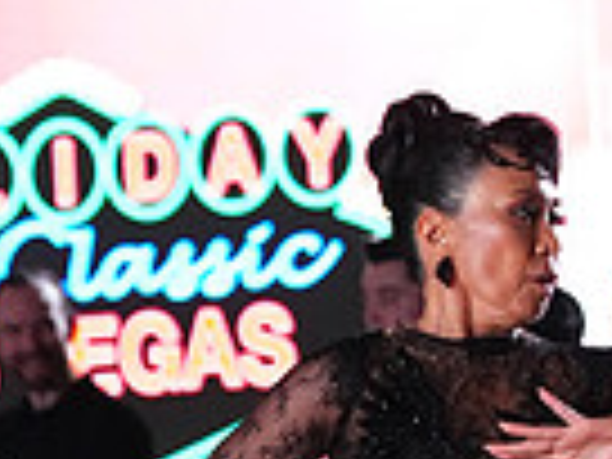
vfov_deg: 2.7
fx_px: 9777
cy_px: 742
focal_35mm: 553
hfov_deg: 3.6
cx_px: 101
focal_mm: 135
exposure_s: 1/400
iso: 8000
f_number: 4.5
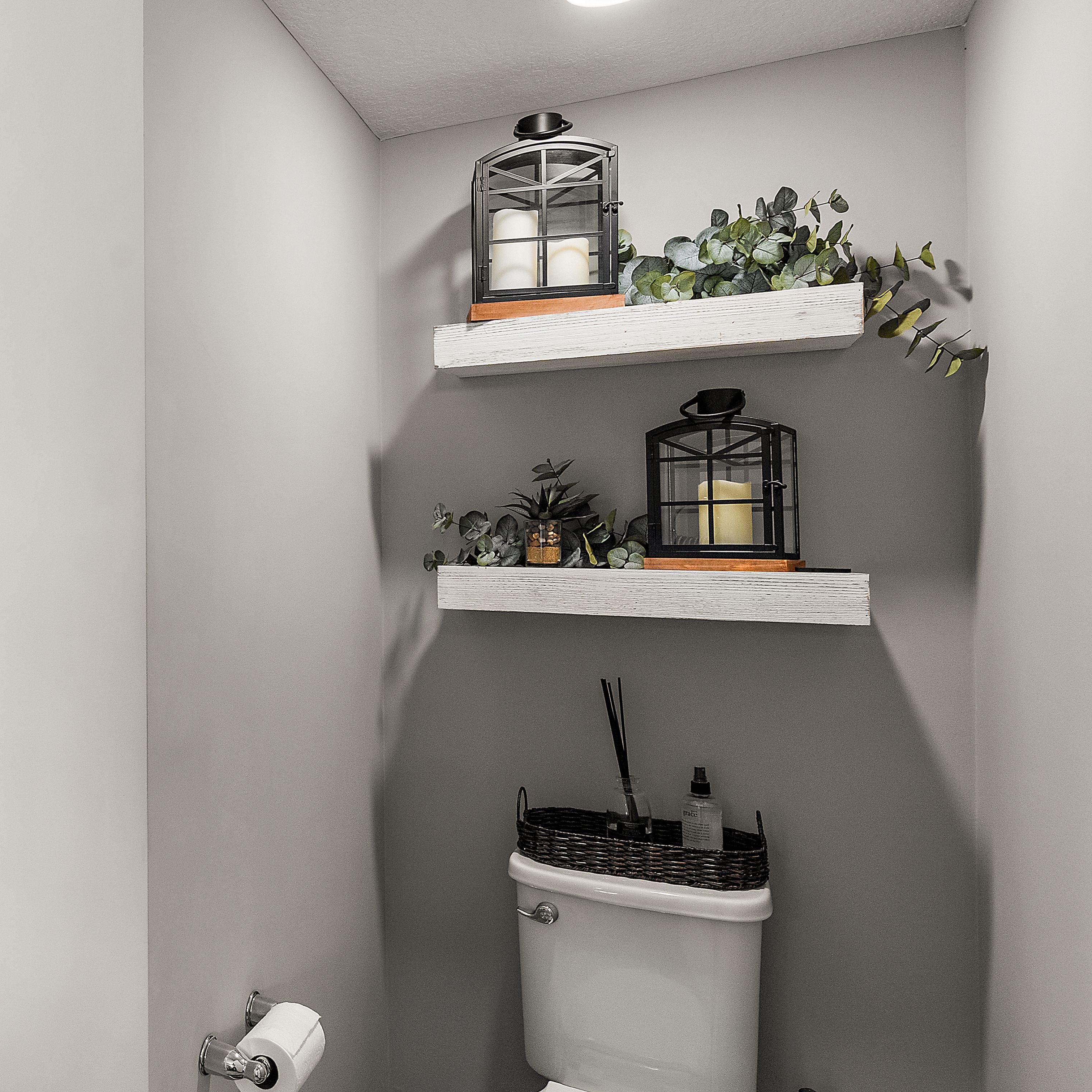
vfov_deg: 59.1
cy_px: 547
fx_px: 964
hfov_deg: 50.8
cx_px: 70
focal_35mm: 27
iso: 500
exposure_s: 1/6
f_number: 8
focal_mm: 16
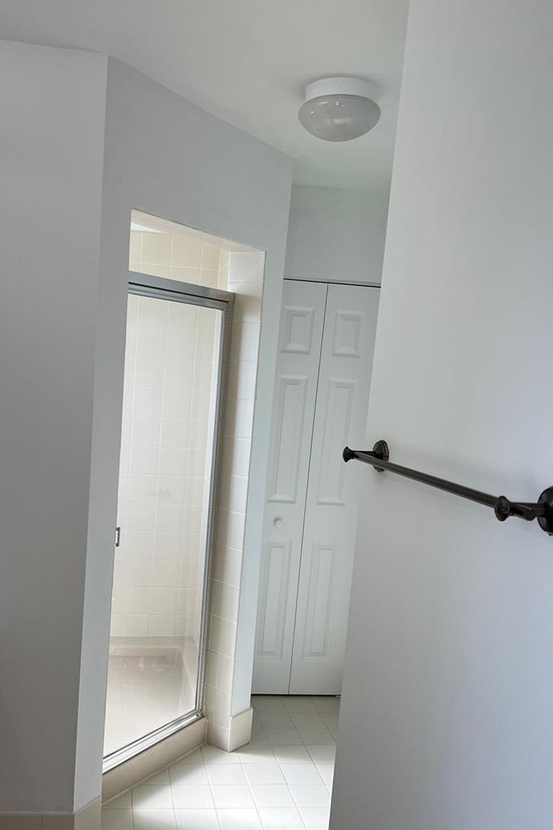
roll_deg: -2.8
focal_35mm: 32
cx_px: 196
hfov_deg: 40.7
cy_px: 479
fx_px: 737
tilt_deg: -7.4
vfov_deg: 58.4
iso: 50
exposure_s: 1/581
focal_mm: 5.7
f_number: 1.5
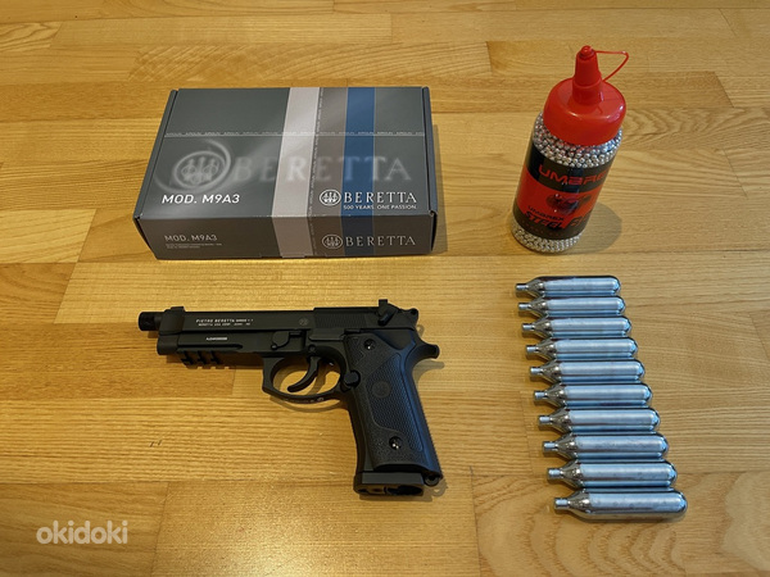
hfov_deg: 69.4
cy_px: 288
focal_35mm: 25
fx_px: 556
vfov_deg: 54.9
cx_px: 385
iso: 100
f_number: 1.6
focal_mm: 5.1
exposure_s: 1/50
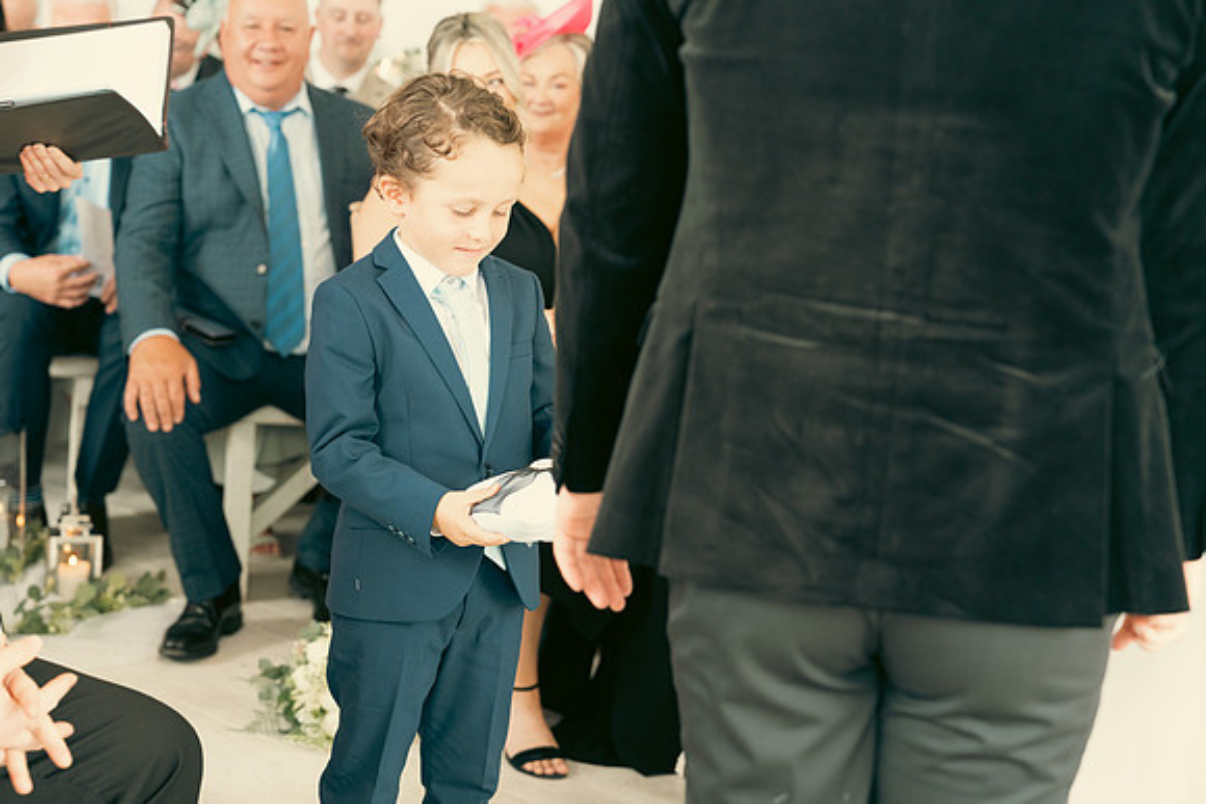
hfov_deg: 28.8
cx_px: 603
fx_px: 2345
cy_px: 402
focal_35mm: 70
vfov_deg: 19.5
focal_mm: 70
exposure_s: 1/160
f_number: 3.5
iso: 1600
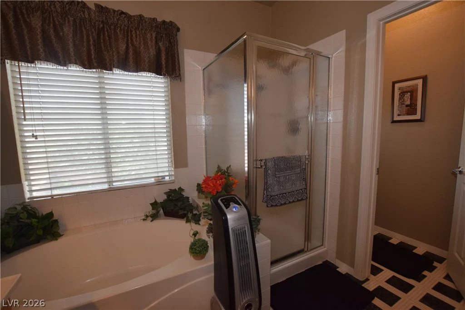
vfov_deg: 77.3
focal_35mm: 15
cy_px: 155
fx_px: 194
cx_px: 232
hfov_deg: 100.4
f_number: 5.6
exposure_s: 1/125
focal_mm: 10
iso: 800
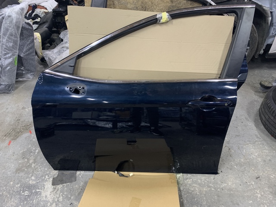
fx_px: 207
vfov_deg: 53.0
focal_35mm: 26
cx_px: 138
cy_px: 104
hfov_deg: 67.3
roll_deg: -1.2
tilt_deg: -37.3
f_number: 1.8
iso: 400
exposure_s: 1/39
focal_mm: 4.25
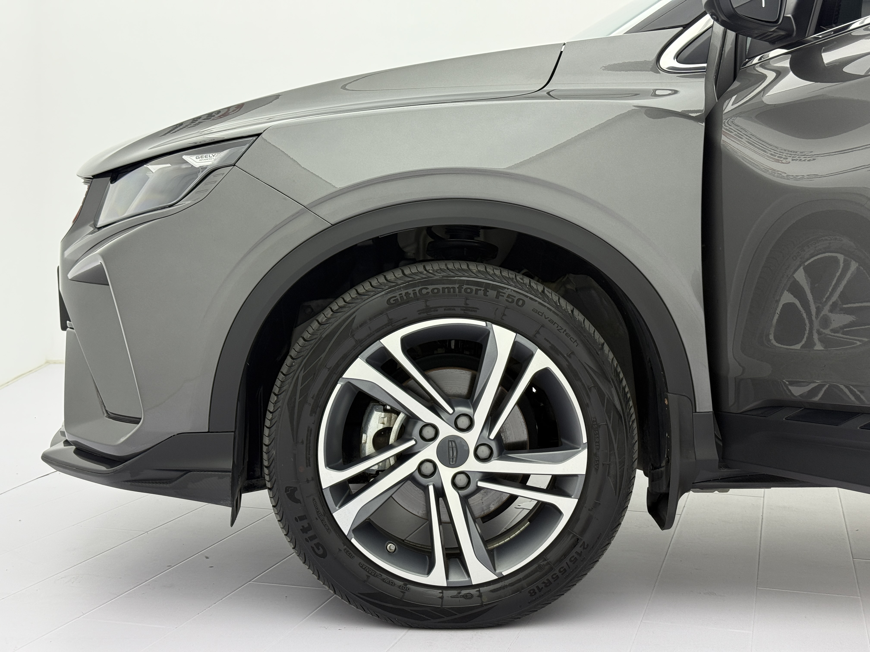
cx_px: 435
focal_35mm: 48
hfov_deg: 39.7
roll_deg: -0.7
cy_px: 326
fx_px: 1206
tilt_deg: -4.1
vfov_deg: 30.3
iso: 50
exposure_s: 1/100
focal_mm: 6.76
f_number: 1.78
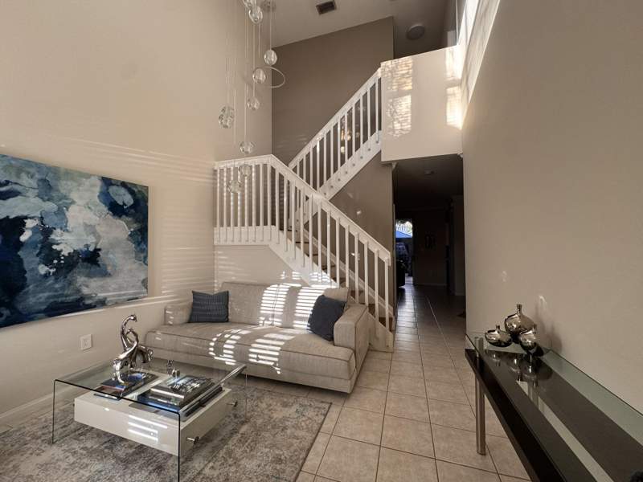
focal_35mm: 14
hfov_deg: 102.1
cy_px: 241
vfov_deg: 85.7
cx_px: 322
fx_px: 260
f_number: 2.2
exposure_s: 1/99
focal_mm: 2.22
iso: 100
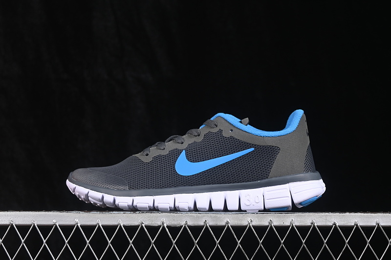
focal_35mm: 75
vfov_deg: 18.2
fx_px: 814
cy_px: 130
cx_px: 196
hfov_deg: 27.0
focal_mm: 50
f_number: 6.3
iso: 160
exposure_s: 1/60
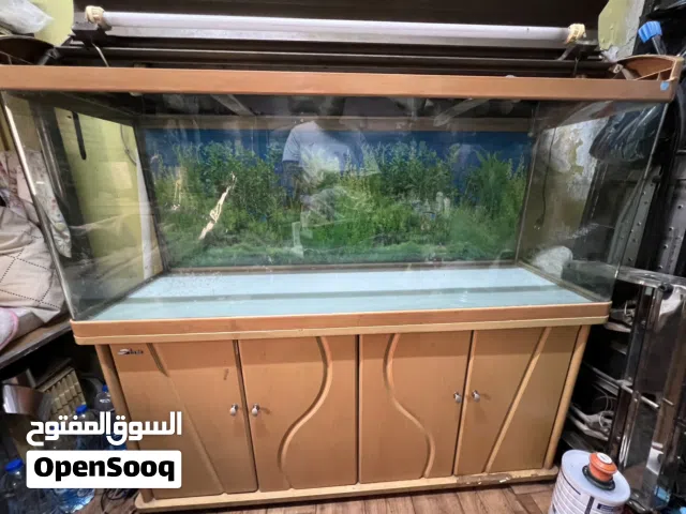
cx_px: 343
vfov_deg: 89.9
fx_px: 258
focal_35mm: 13
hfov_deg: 106.2
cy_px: 257
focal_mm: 1.57
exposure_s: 1/50
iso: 640
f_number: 1.8
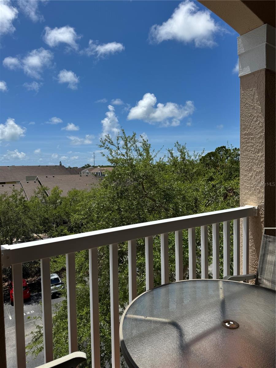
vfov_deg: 71.6
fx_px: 255
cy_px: 184
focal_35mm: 24
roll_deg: -0.3
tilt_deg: -4.8
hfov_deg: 56.8
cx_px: 138
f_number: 1.78
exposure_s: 1/6410
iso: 80
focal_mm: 6.76
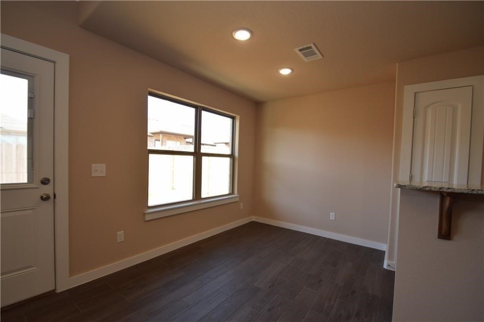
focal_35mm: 15
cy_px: 161
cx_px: 242
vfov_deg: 77.3
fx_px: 202
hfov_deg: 100.4
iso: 360
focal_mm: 10
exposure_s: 1/125
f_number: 5.6
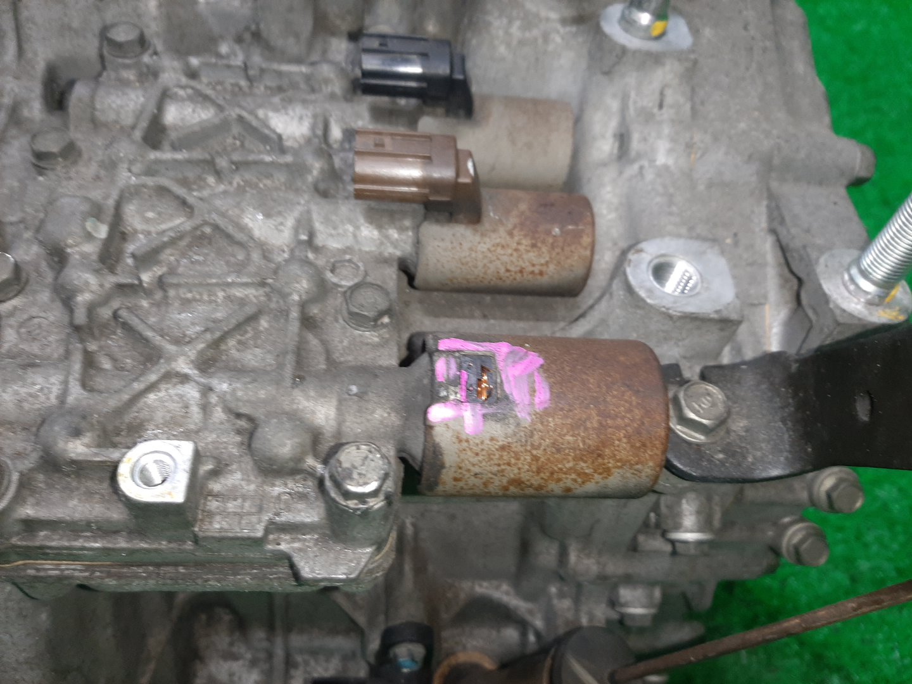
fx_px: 685
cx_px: 456
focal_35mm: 26
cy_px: 342
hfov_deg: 67.3
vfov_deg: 53.1
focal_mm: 3.93
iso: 124
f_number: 1.7
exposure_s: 1/50
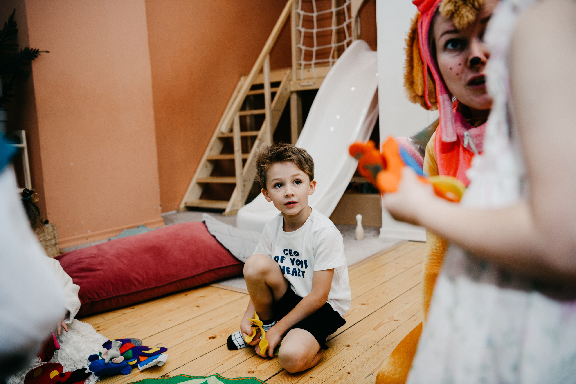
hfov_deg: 55.8
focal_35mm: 34
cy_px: 192
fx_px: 544
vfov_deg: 38.9
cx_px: 288
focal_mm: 34
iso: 200
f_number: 3.2
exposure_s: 1/160
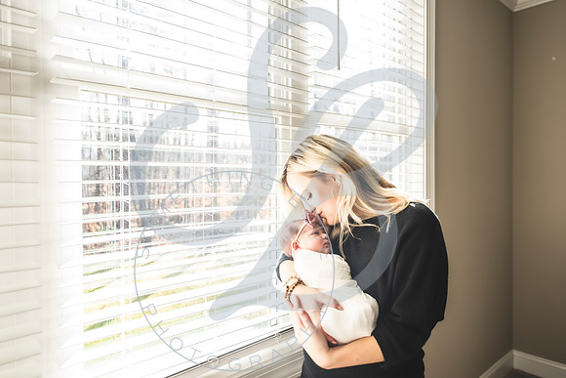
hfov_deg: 72.9
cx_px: 285
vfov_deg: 52.5
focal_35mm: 24
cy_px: 189
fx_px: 383
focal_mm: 24
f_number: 2.8
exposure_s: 1/125
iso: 160
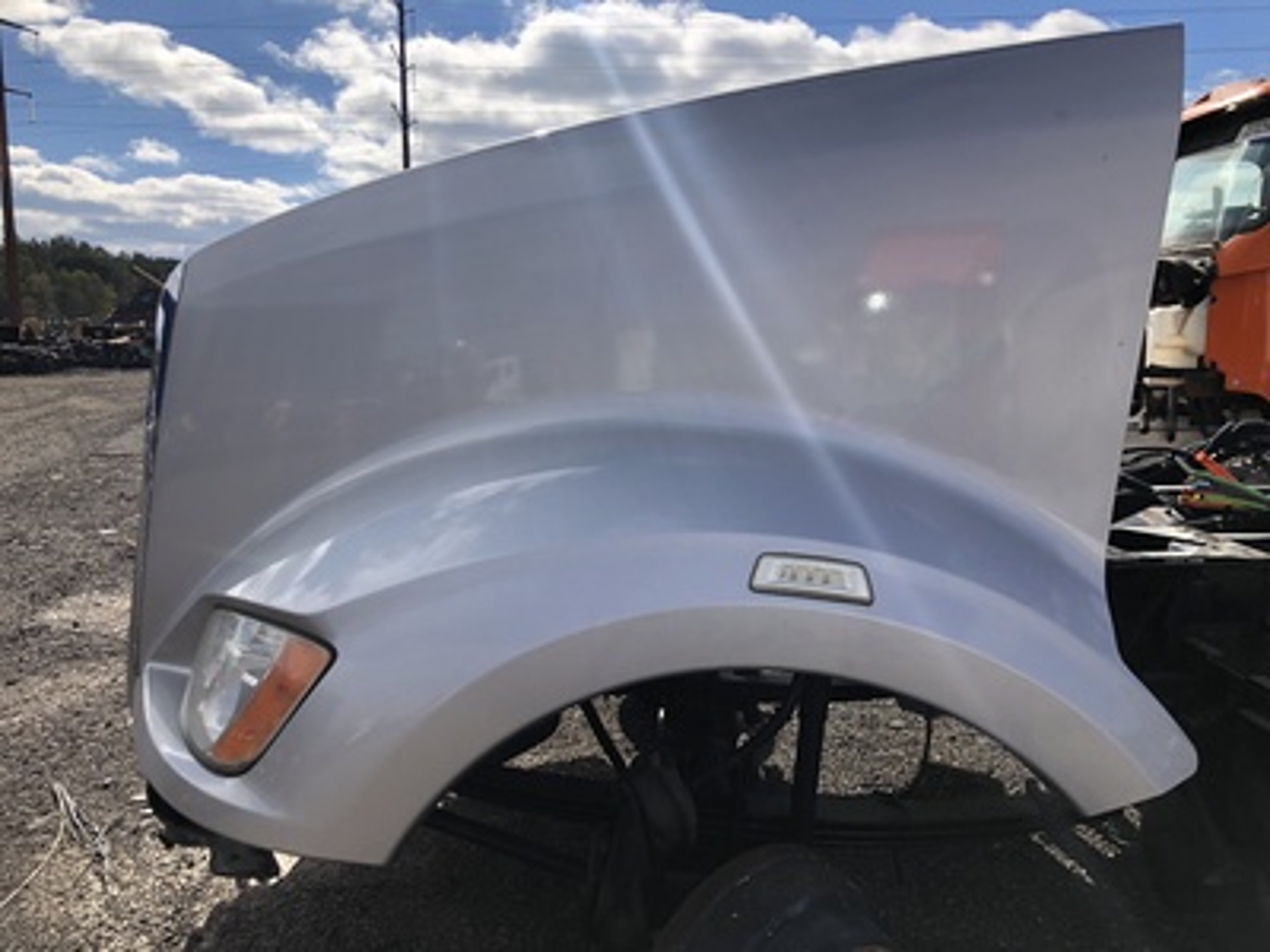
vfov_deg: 49.7
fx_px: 1027
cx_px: 635
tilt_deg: -7.8
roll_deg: -0.7
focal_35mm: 28
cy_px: 476
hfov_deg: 63.4
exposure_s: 1/2404
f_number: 1.8
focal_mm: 4
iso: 20
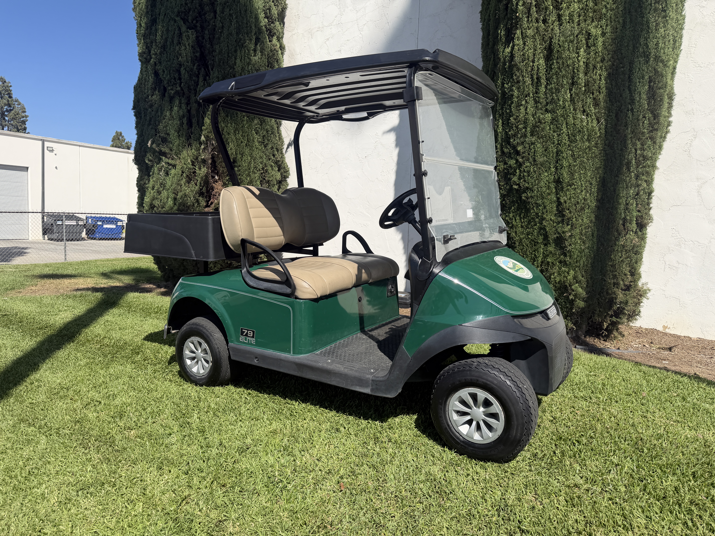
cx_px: 358
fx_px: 496
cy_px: 268
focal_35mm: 24
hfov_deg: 71.6
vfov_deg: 56.8
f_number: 1.78
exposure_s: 1/4673
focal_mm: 6.76
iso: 80
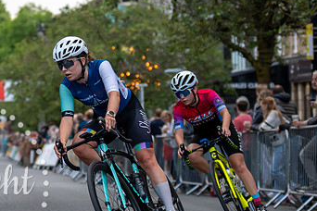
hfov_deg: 11.2
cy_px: 81
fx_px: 1611
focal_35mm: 183
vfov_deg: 7.5
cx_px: 69
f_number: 2.8
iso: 640
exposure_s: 1/800
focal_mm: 70
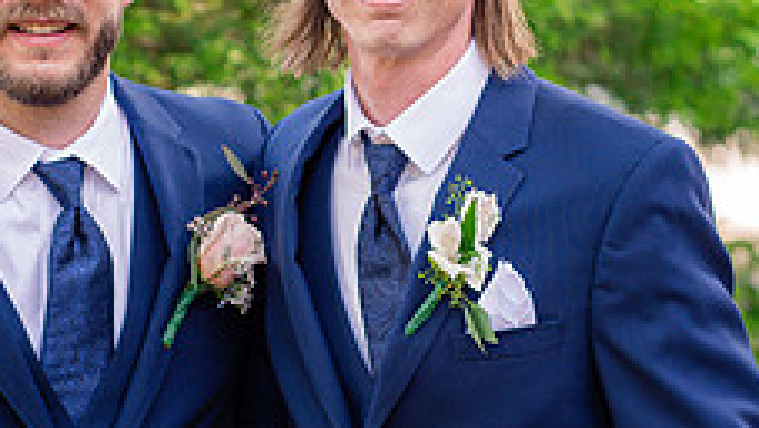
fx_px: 2698
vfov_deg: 9.1
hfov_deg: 16.0
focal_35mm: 134
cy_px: 155
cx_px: 278
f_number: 3.2
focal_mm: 50
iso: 400
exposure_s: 1/320
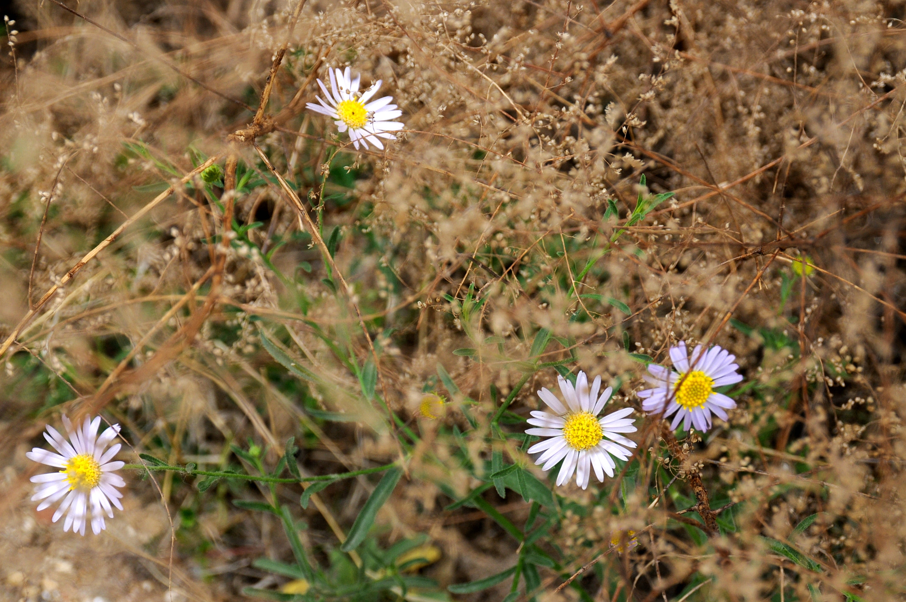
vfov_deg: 12.1
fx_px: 2828
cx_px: 453
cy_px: 301
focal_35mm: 112
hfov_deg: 18.2
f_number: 9
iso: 200
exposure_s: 1/320
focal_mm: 75
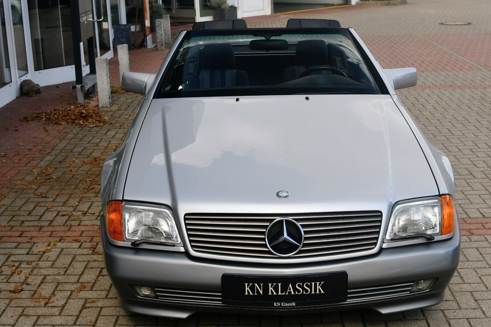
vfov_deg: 26.0
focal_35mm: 52
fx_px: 709
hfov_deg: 38.2
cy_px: 164
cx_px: 246
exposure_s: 1/250
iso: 200
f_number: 6.3
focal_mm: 35
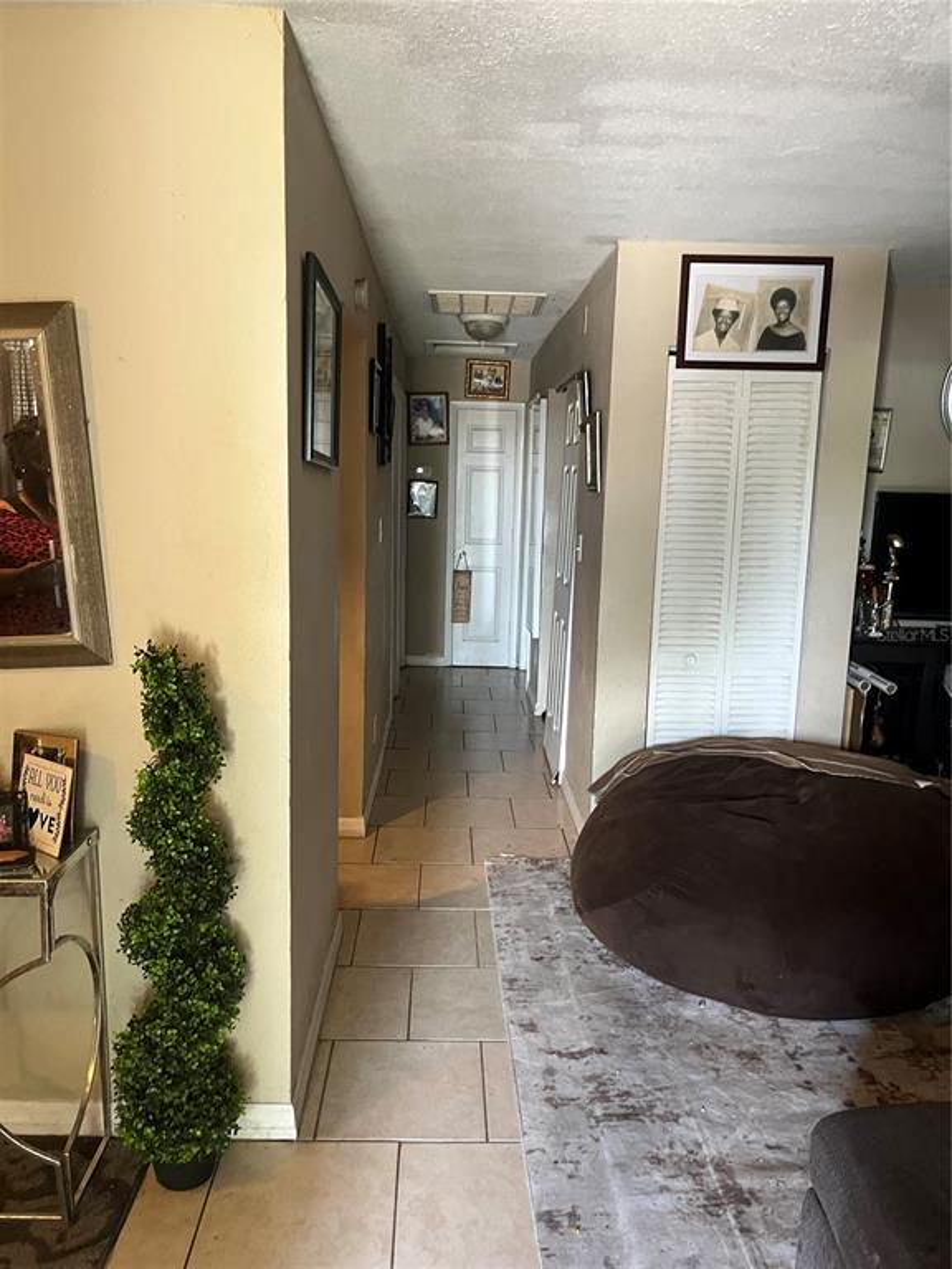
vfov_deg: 67.3
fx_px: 953
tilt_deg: -8.2
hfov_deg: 53.1
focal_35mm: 26
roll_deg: -0.7
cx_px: 476
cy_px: 634
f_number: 1.6
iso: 400
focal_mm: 5.1
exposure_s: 1/60
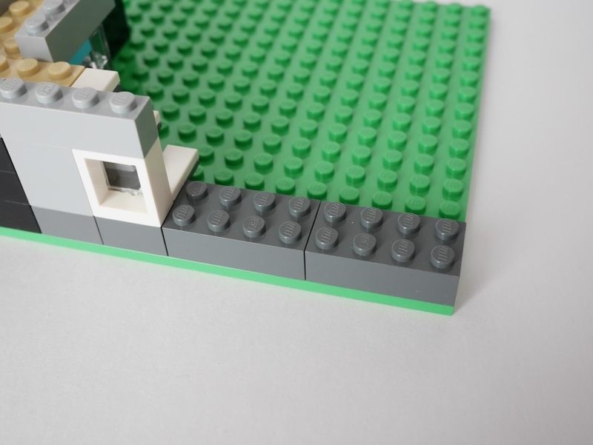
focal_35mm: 40
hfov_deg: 46.8
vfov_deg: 36.0
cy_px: 222
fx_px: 686
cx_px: 296
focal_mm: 20
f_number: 5.6
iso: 500
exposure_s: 1/60
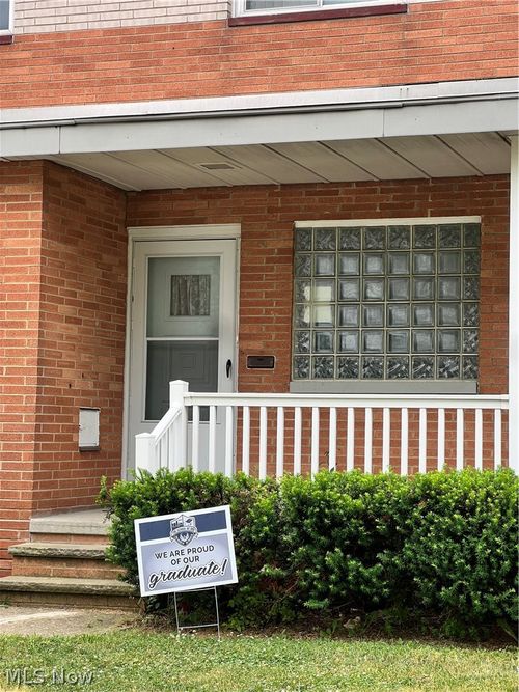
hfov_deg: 19.1
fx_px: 1540
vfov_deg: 25.3
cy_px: 346
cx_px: 260
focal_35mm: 77
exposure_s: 1/121
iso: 50
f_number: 2.8
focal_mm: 9
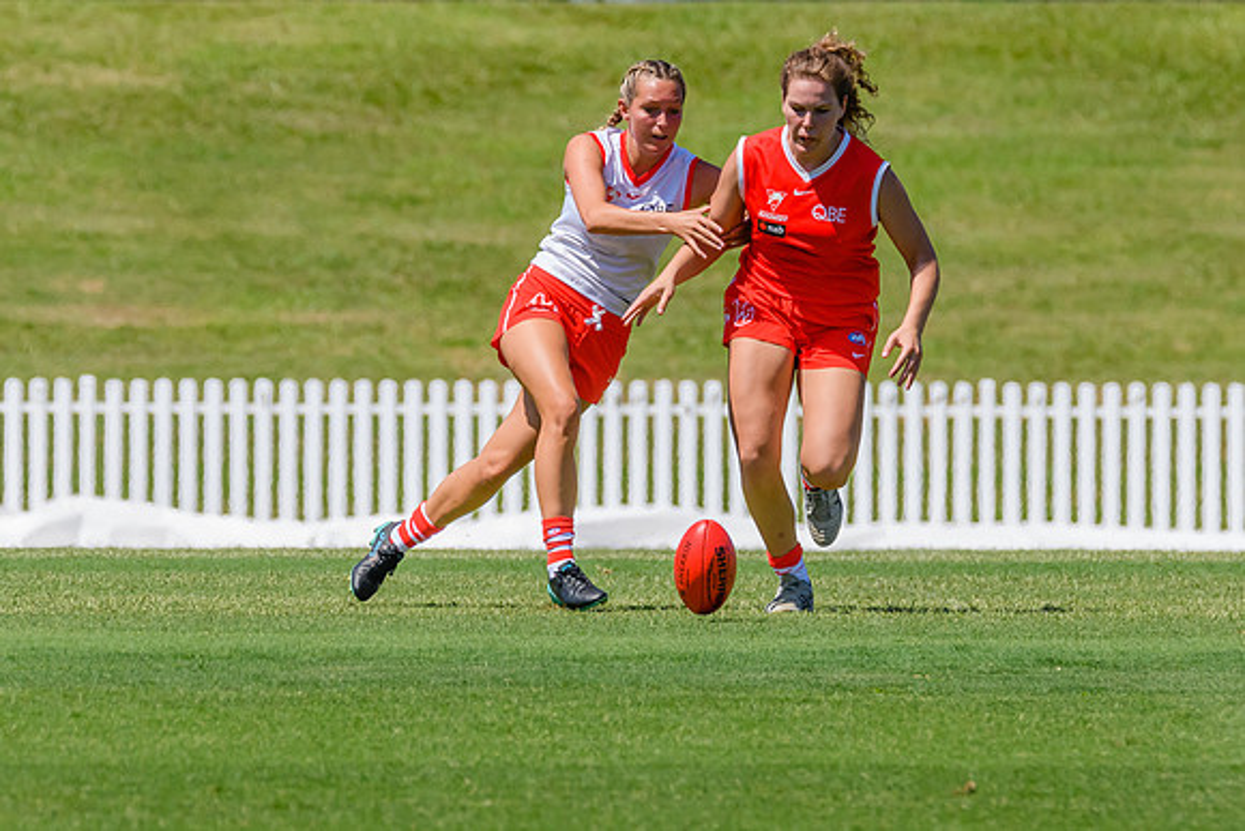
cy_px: 387
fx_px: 27451
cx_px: 780
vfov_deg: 1.7
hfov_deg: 2.6
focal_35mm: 794
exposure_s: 1/2000
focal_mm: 420
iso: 800
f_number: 11
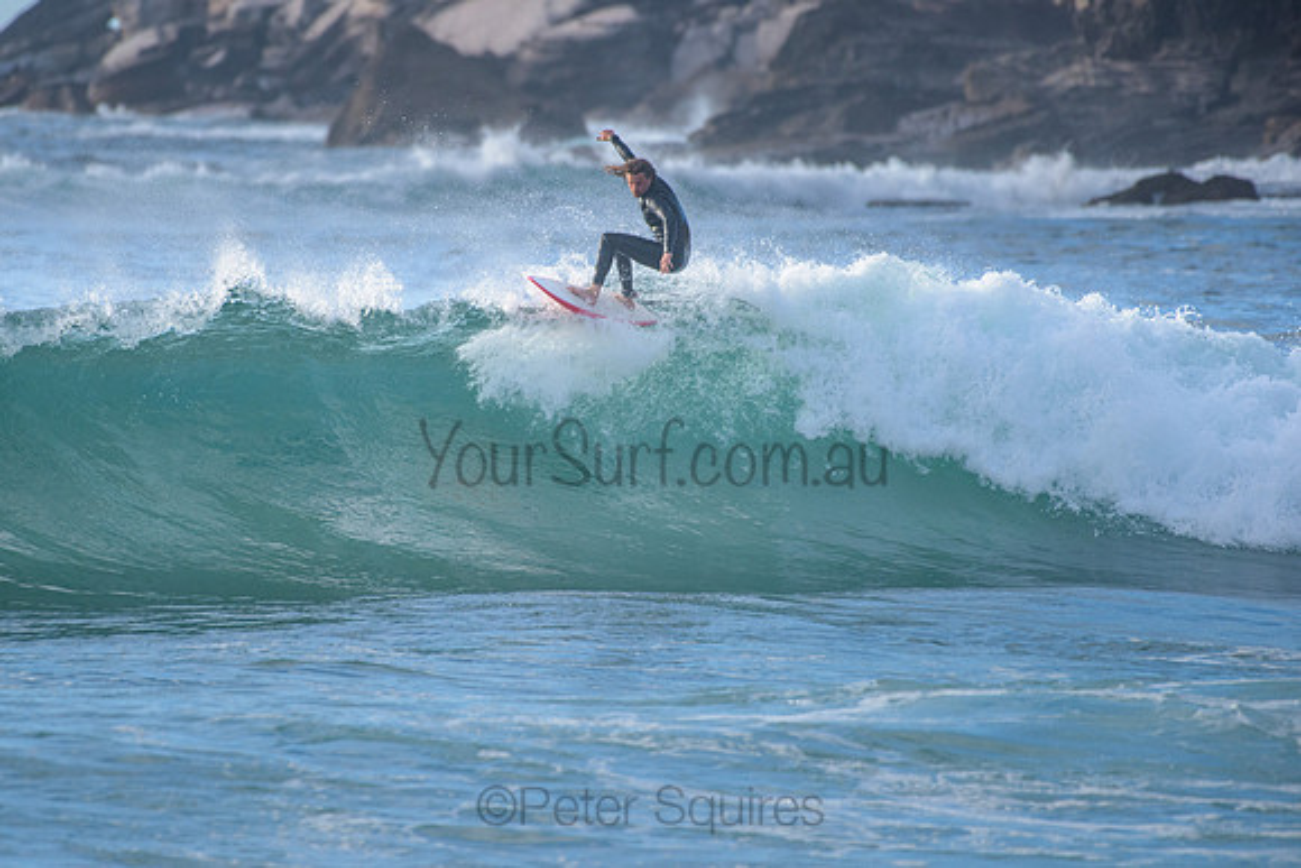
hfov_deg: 3.4
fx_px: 22170
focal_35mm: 613
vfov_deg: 2.2
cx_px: 503
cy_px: 358
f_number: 5.6
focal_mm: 500
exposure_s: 1/2000
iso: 800
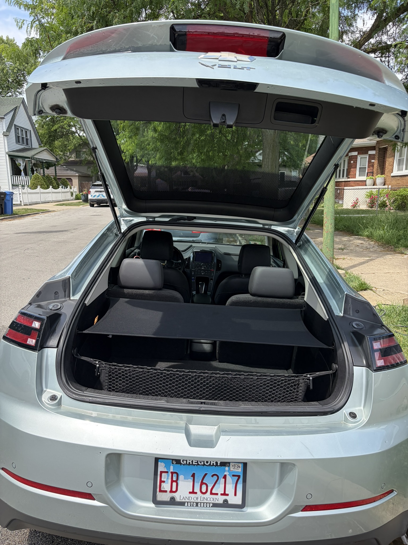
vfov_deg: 67.3
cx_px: 204
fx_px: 409
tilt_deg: -12.1
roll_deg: +0.5
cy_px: 272
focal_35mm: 26
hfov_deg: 53.1
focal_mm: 5.96
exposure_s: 1/1311
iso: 64
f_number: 1.6
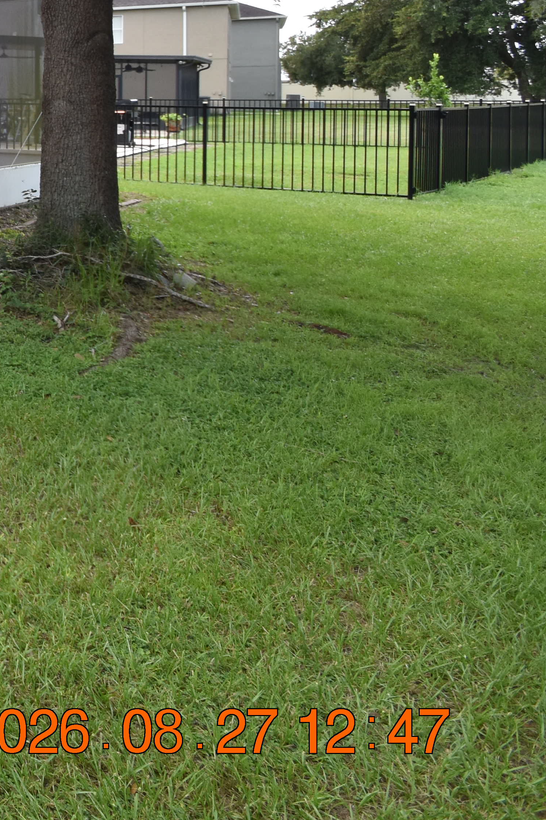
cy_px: 113
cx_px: -436
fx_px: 910
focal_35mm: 40
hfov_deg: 21.6
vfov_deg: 44.9
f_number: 8
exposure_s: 1/250
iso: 280
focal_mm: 10
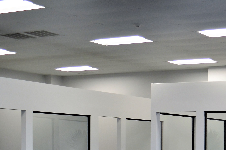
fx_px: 495
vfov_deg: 16.7
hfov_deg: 24.6
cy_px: 165
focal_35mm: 79
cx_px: 224
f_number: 4
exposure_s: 1/60
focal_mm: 22
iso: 400
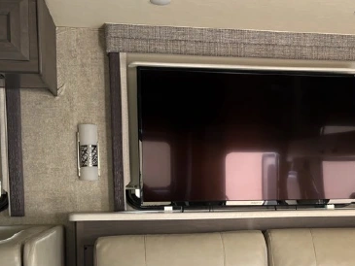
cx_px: 256
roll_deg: +1.2
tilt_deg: -2.0
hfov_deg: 33.3
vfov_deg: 25.1
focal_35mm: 57
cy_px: 221
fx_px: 585
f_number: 1.6
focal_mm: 5.96
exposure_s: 1/64
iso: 125
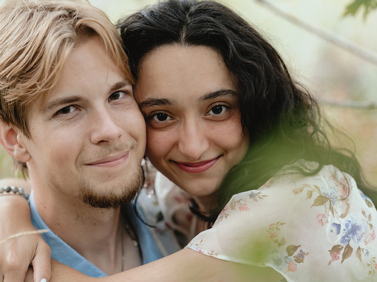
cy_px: 141
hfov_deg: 21.1
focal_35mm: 93
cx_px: 168
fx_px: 1012
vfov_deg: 15.9
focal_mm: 85
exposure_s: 1/160
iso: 800
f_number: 2.5
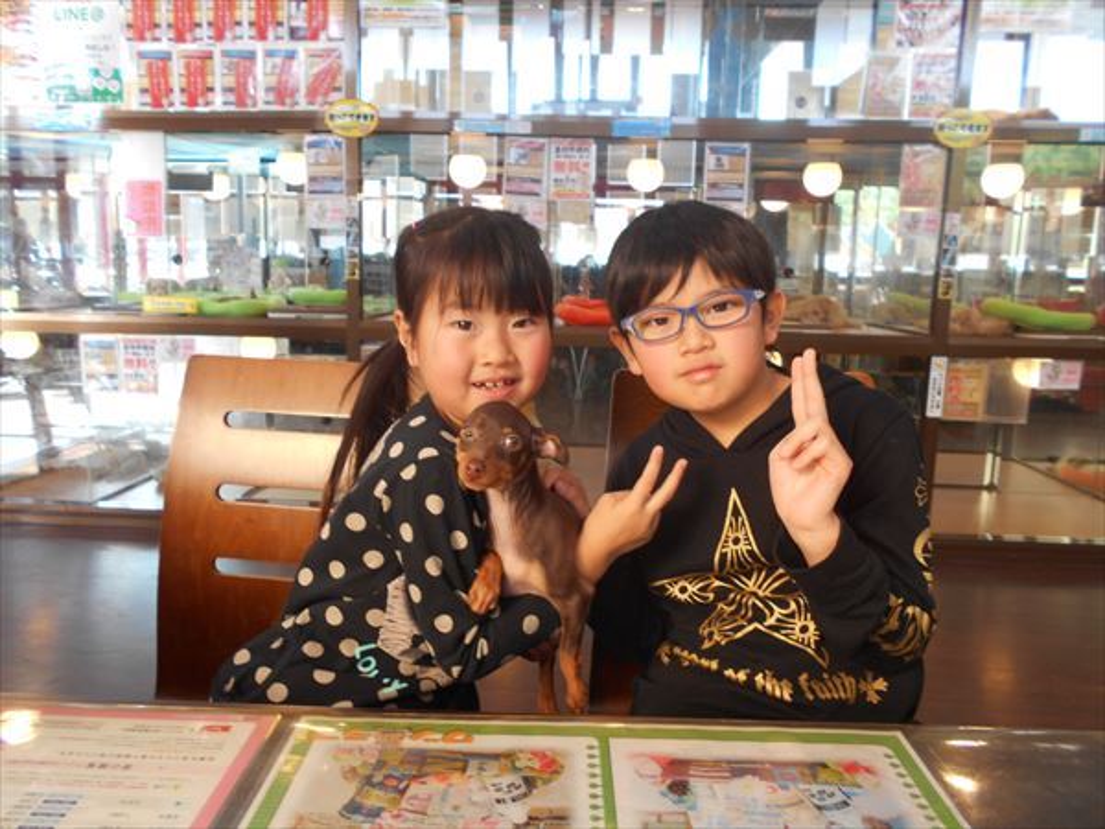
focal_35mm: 26
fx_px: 830
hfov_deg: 67.3
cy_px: 414
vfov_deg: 53.1
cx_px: 552
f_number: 3.2
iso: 80
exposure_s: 1/30
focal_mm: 4.6
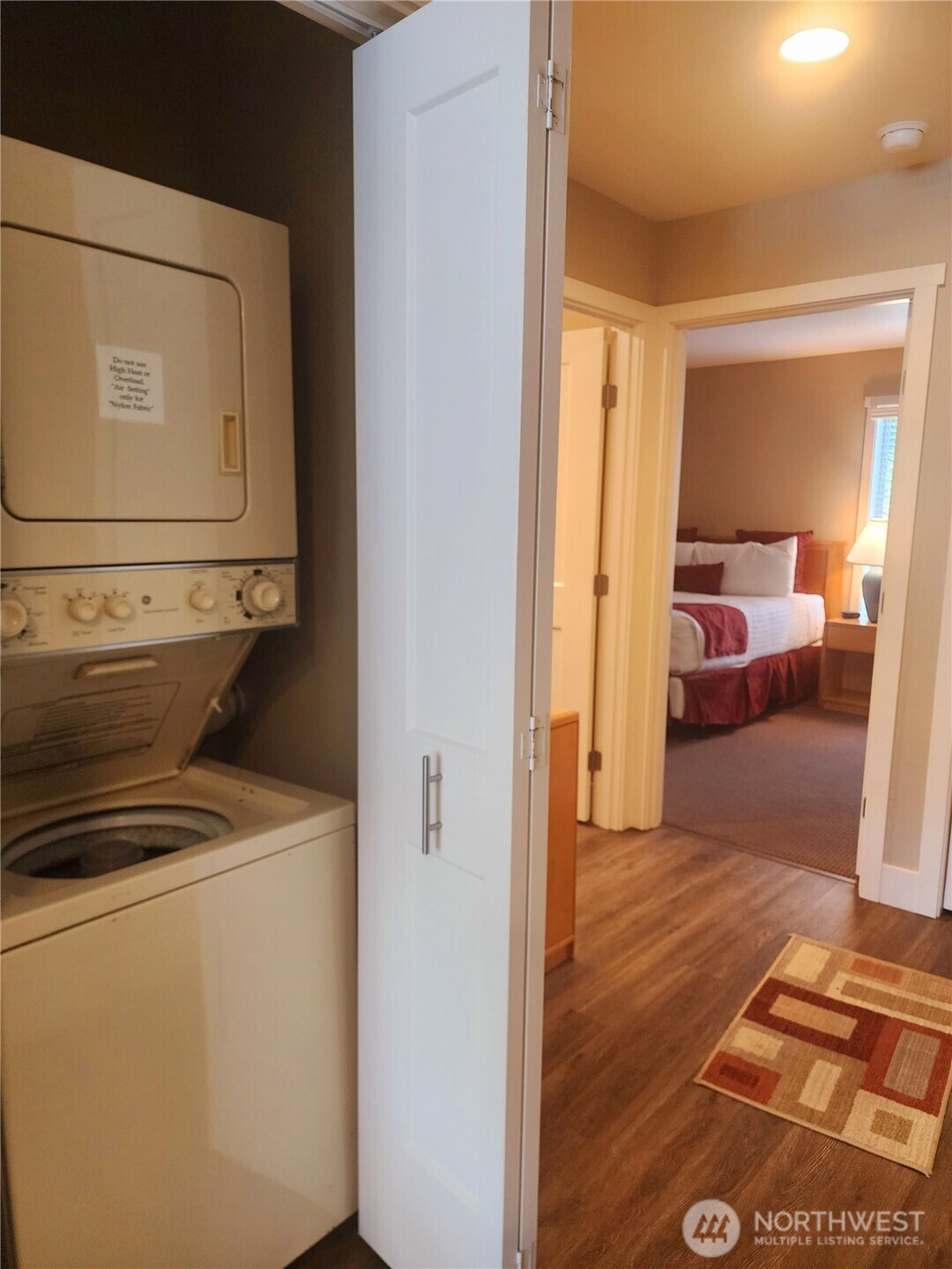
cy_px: 634
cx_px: 476
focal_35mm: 23
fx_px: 843
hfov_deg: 58.9
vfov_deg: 73.9
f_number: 1.8
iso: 500
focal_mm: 6.4
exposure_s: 1/120
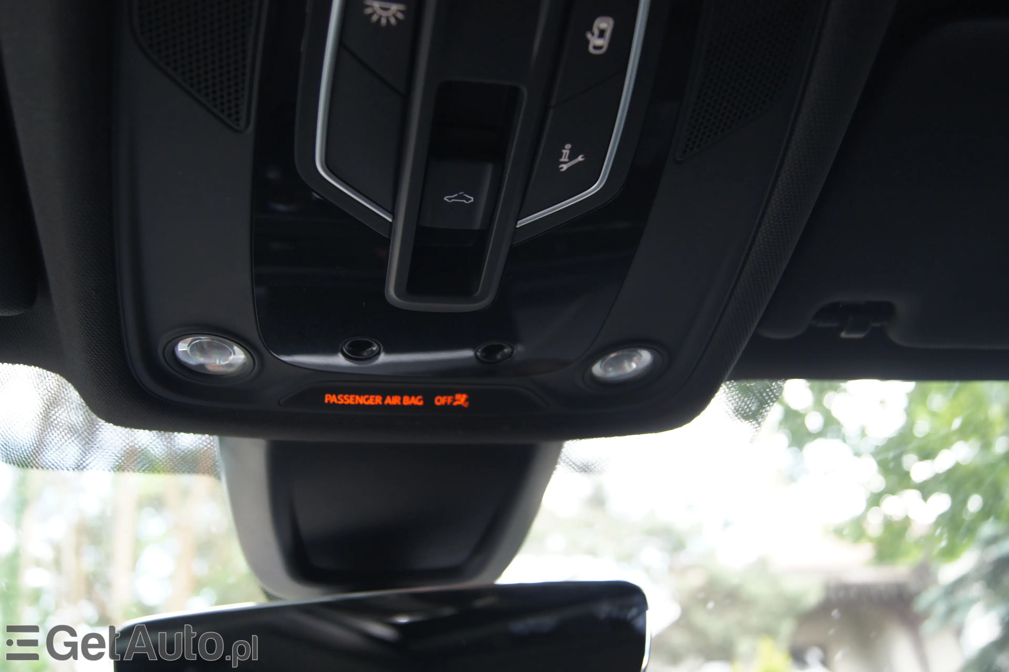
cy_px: 336
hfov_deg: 53.2
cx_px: 504
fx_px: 1008
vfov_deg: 36.8
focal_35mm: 36
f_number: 4
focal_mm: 24
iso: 250
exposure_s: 1/40
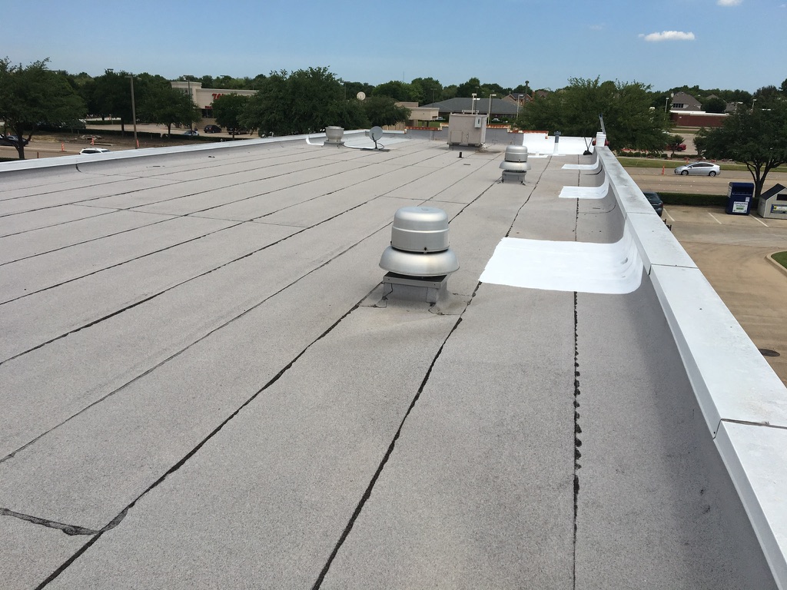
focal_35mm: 29
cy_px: 295
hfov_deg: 61.7
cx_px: 394
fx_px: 659
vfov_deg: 48.2
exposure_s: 1/2849
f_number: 2.2
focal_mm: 4.15
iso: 25
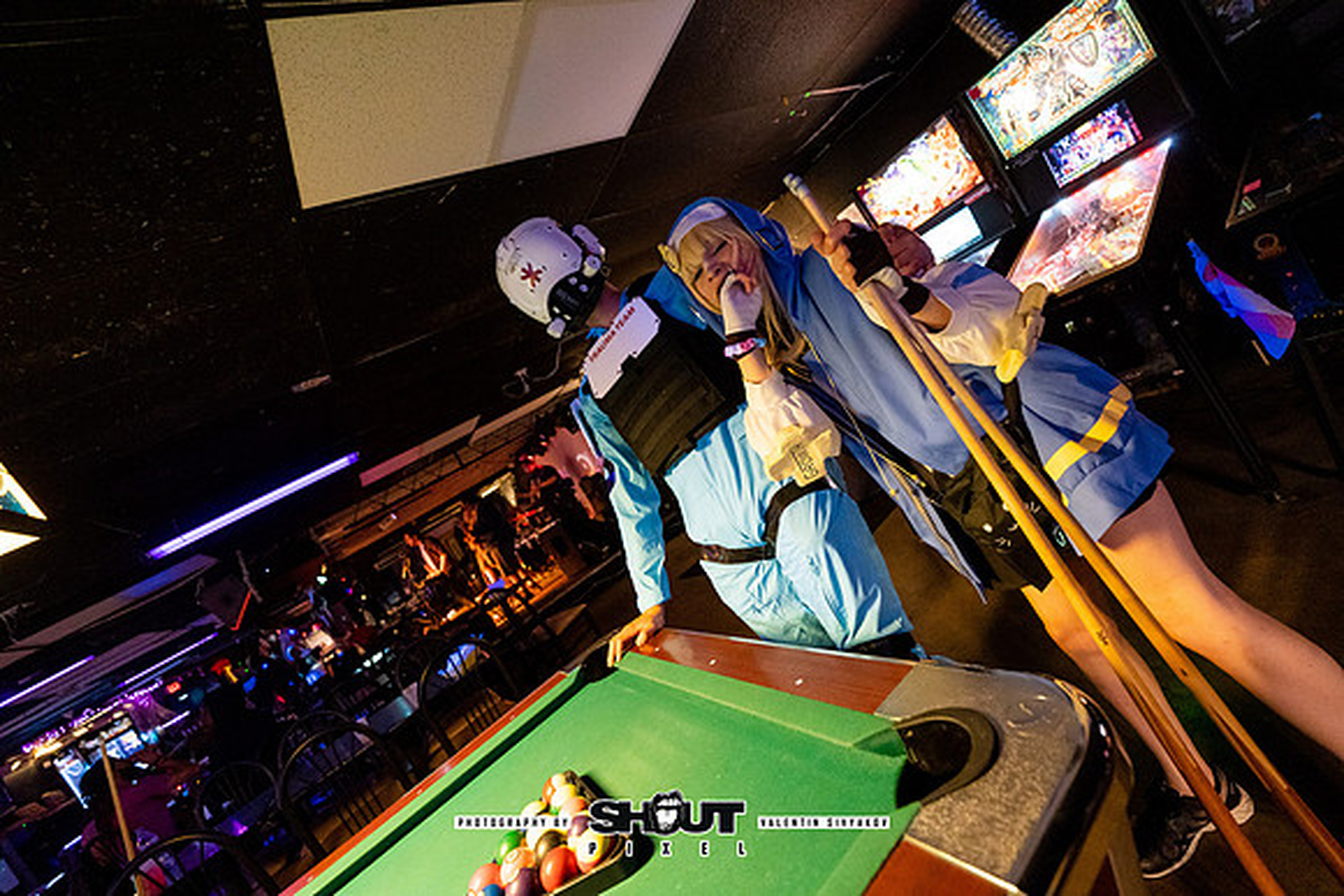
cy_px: 448
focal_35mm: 14
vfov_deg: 81.2
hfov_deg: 104.2
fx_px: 523
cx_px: 672
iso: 3200
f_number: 2.8
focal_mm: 14
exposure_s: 1/160
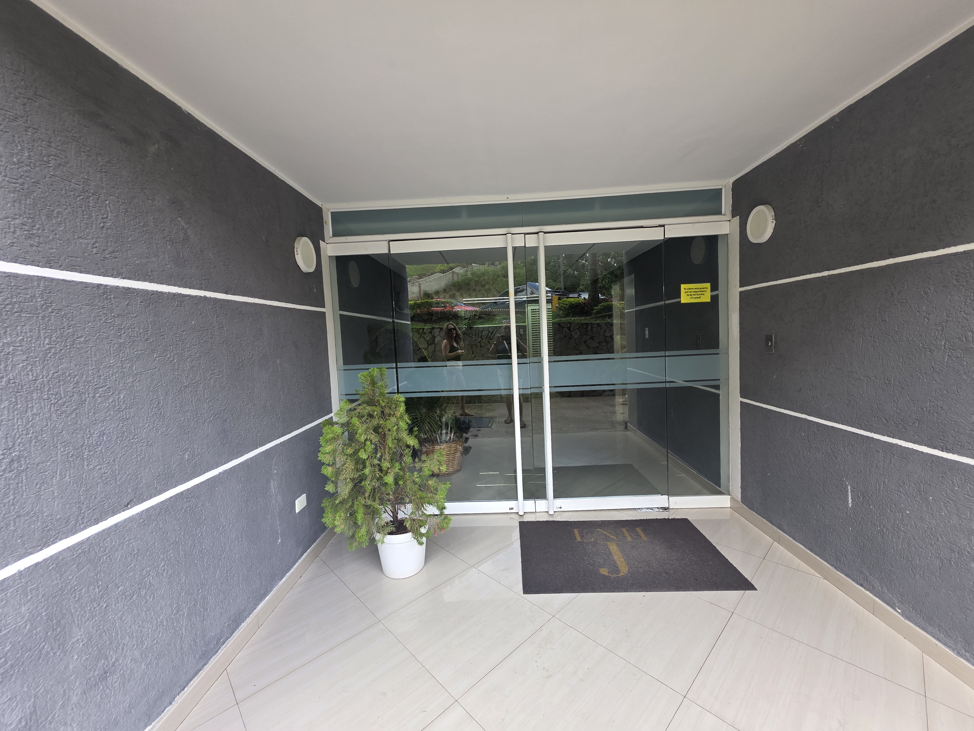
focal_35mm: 13
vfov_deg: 89.9
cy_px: 366
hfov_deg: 106.2
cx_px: 487
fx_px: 366
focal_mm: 2.2
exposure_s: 1/120
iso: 64
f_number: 1.9
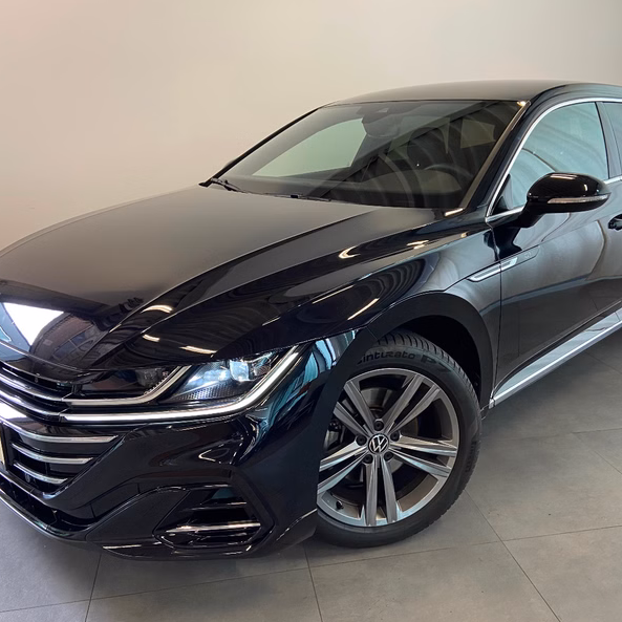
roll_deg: +0.9
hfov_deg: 52.5
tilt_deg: -17.1
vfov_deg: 52.5
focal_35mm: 31
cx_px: 337
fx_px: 630
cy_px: 312
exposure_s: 1/50
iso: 100
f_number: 1.8
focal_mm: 4.25
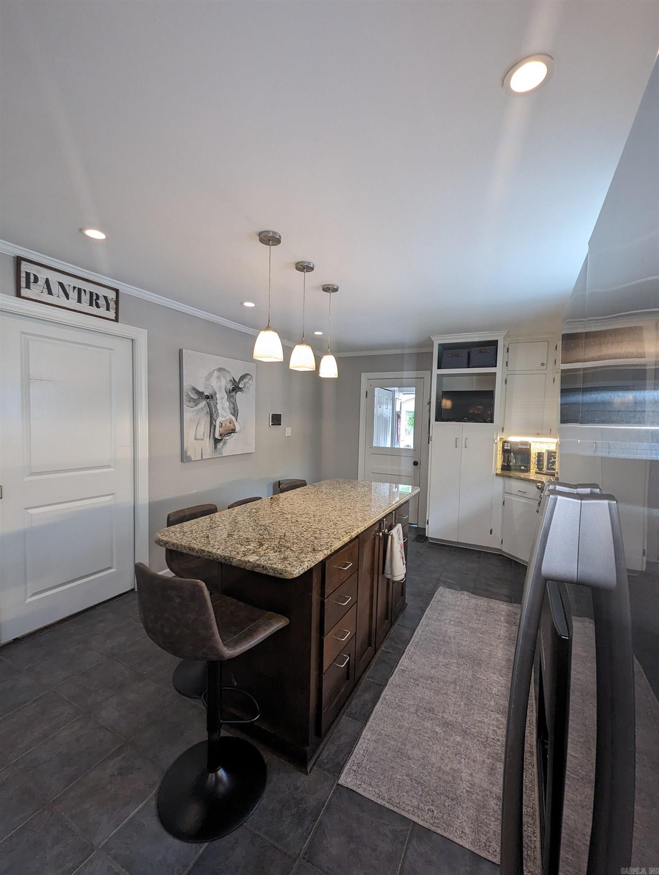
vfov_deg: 106.1
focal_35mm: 13
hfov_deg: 90.0
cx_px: 330
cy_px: 438
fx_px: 329
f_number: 2.2
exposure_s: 1/24
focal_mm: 1.95
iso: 129
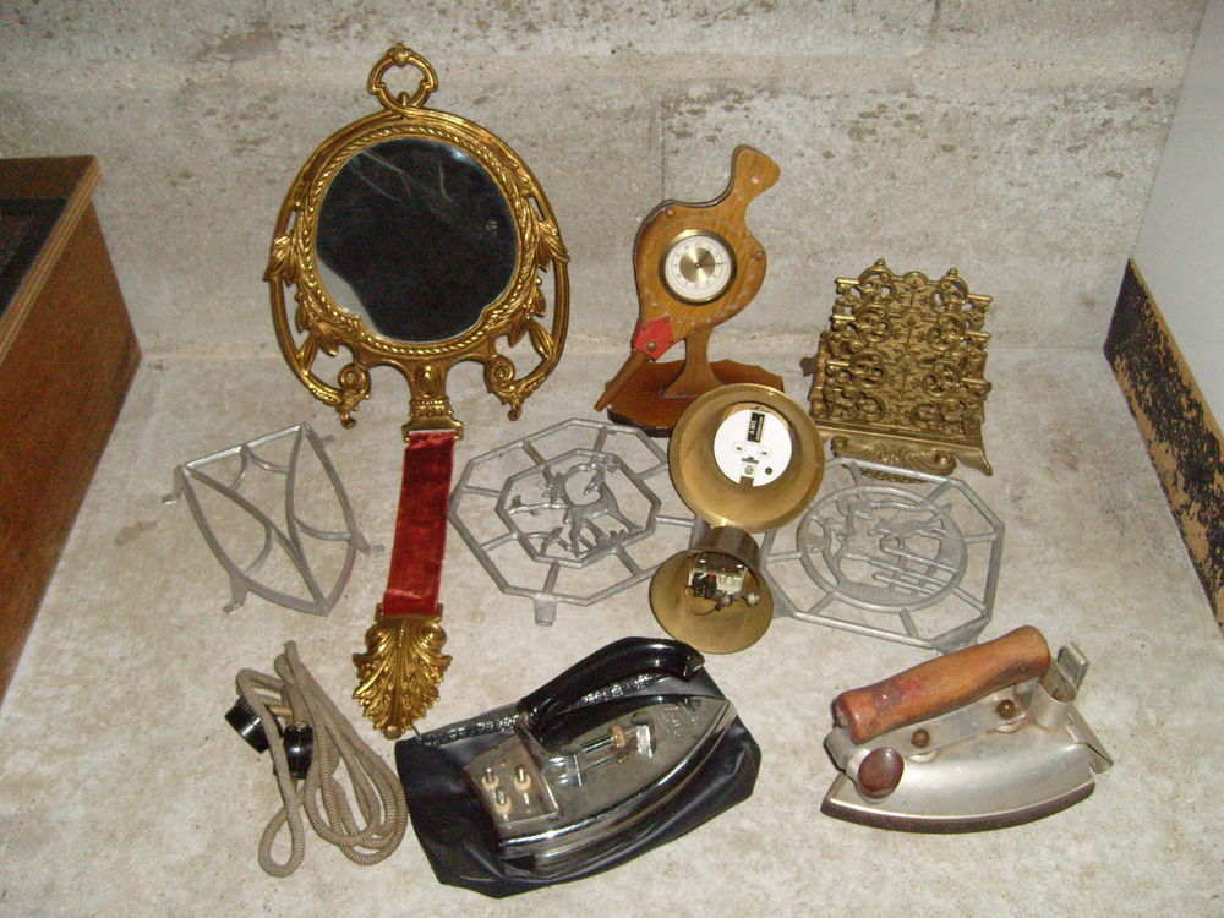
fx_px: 1238
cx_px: 612
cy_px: 459
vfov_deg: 40.7
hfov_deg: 52.6
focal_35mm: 35
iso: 400
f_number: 2.8
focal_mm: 5.8
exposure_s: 1/45
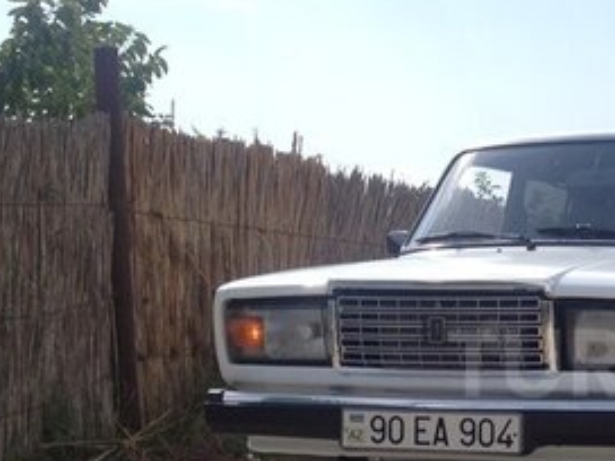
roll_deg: -0.3
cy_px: 363
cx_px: 678
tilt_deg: -4.5
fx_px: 1510
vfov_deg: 17.2
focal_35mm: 85
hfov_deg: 21.8
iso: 50
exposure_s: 1/1783
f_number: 2.4
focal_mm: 4.28
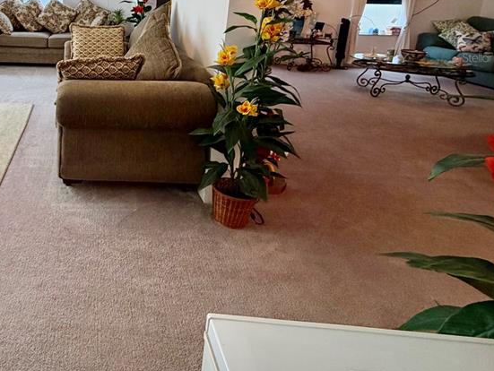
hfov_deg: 58.4
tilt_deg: -11.4
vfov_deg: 49.0
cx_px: 57
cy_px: 57
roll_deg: -1.2
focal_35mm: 26
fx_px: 371
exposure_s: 1/120
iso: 125
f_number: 2.2
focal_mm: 2.22
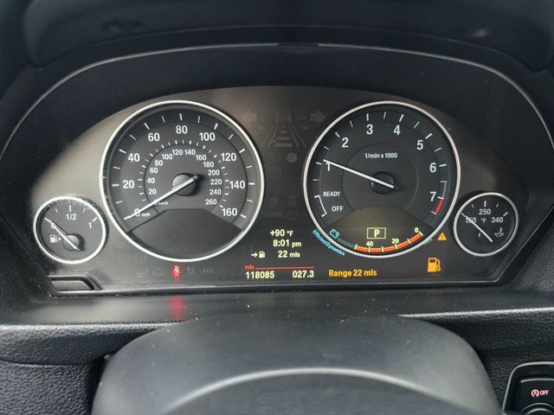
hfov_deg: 73.9
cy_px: 208
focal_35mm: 23
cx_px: 277
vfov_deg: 58.9
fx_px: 368
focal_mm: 6.3
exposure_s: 1/62.5
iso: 800
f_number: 1.7
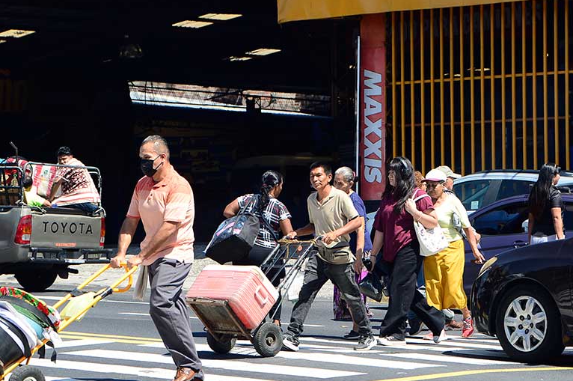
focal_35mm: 147
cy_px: 227
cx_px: 310
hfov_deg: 14.0
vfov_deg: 9.3
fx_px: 2337
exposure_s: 1/1250
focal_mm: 110
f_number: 5.6
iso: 500
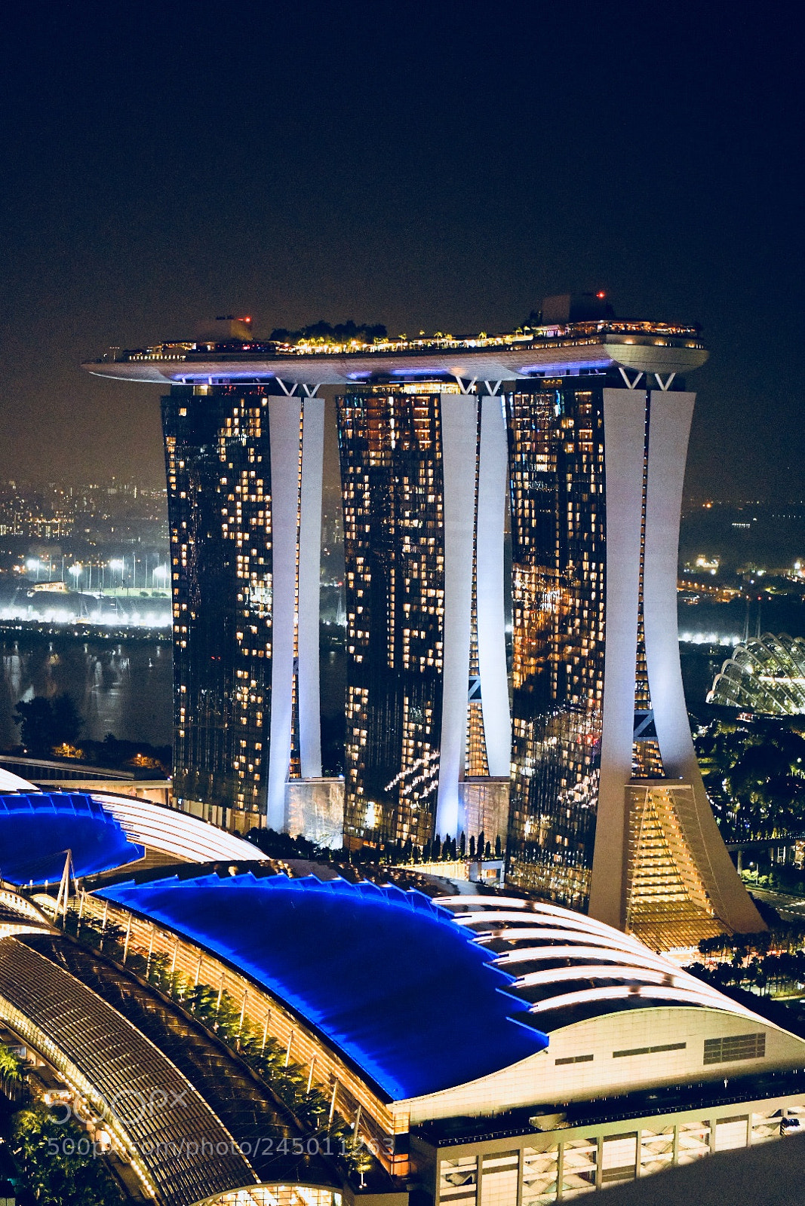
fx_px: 2079
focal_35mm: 62
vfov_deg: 32.4
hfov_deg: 21.9
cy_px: 603
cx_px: 402
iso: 12800
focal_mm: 62
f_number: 3.2
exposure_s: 1/60
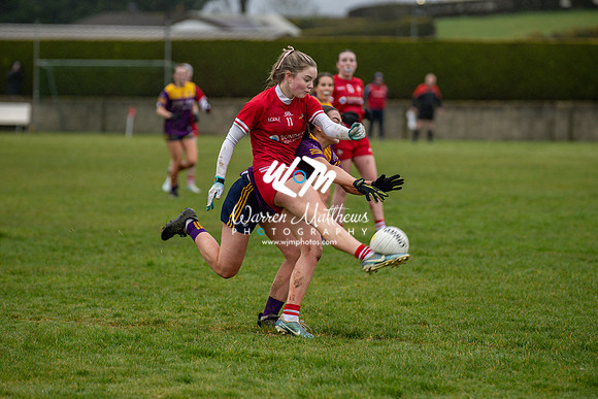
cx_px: 299
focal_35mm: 180
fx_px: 2991
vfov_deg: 7.6
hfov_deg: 11.4
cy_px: 200
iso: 900
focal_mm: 180
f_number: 2.8
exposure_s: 1/640
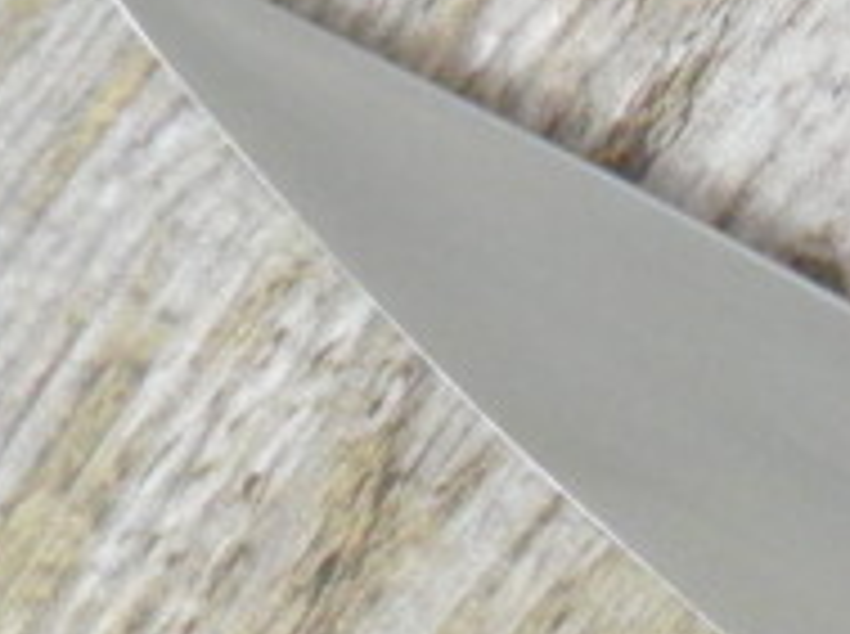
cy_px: 1304
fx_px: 6862
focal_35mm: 280
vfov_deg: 5.2
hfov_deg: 6.7
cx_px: 2055
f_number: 3.3
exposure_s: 1/20
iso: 200
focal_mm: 7.9
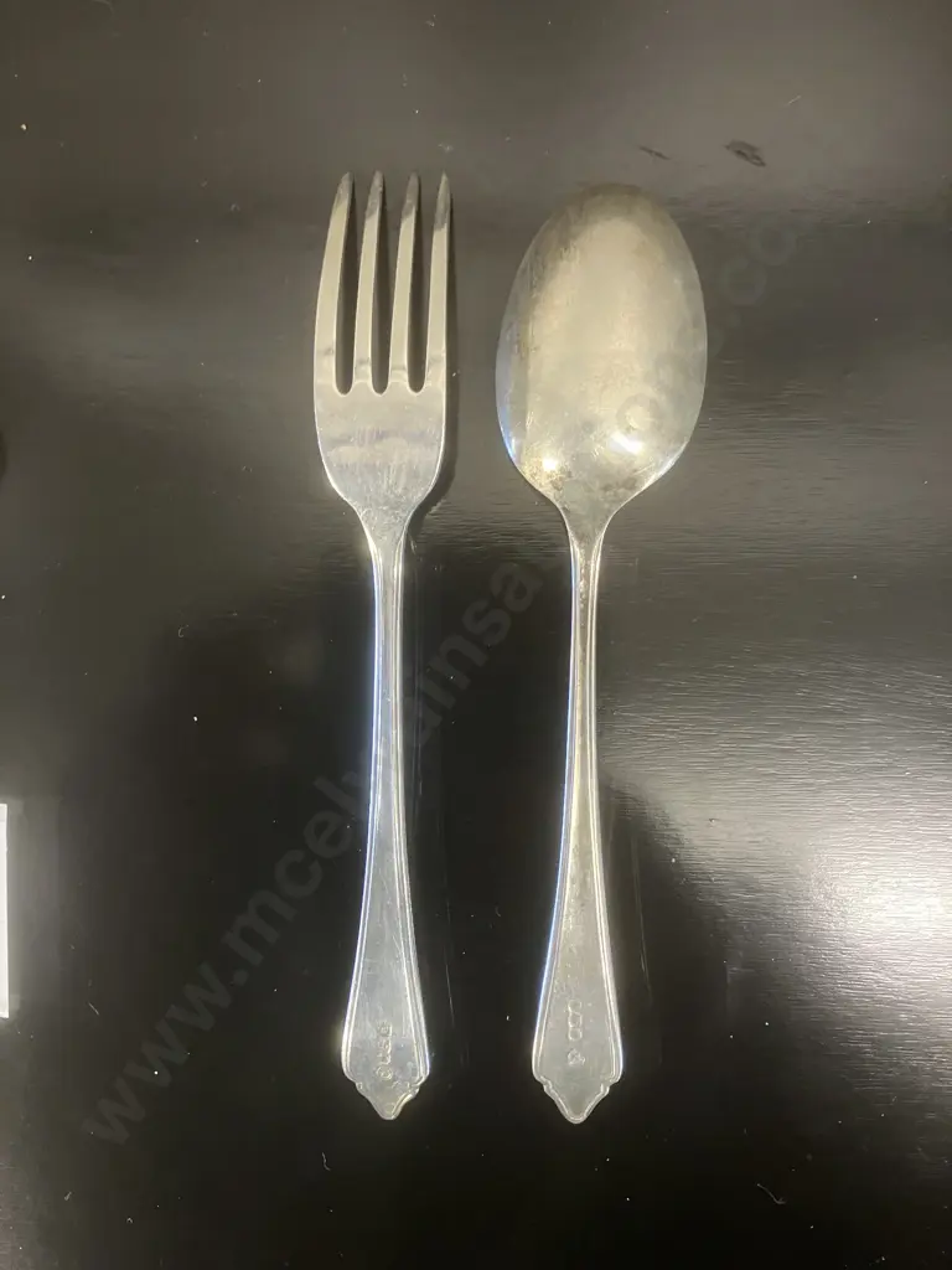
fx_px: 1027
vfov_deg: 63.4
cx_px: 476
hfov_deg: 49.7
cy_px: 635
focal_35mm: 28
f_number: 1.8
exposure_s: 1/25
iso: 400
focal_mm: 3.99
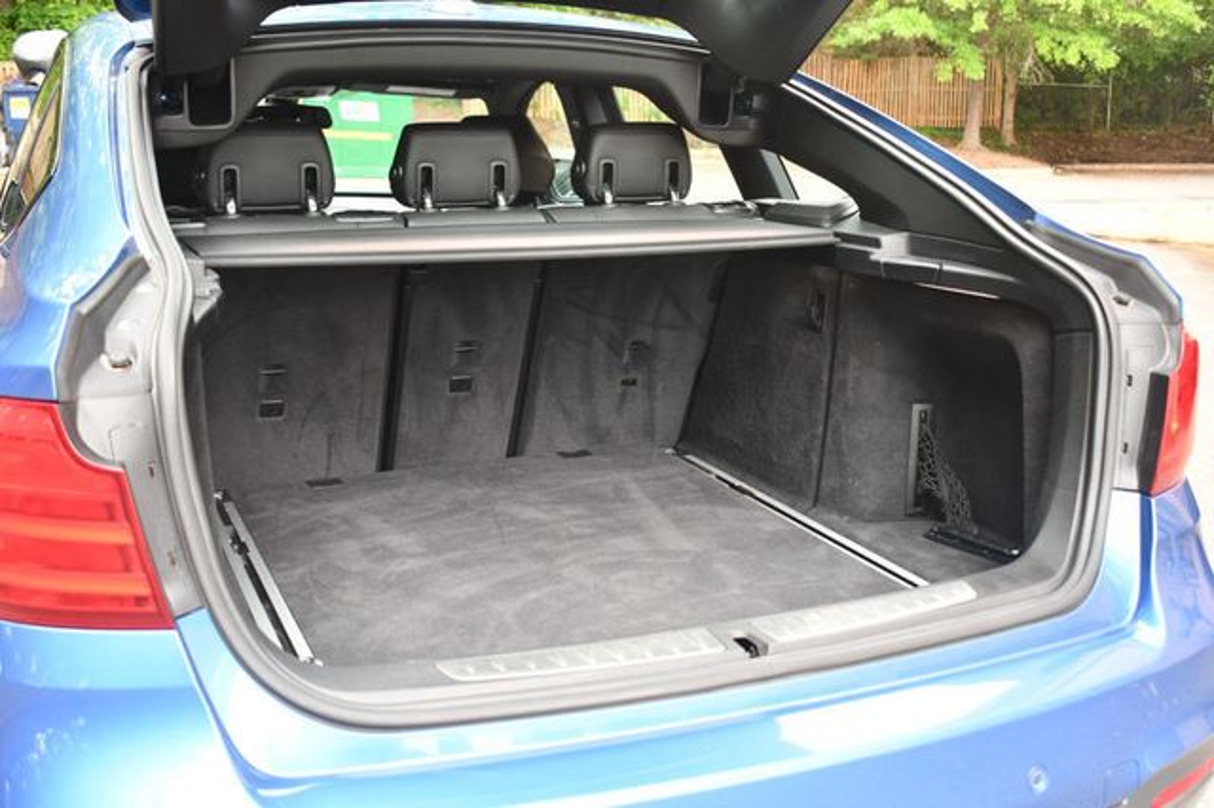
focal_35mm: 39
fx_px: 1314
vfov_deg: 34.2
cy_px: 404
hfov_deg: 49.6
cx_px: 607
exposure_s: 1/125
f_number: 4
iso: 800
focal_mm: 26
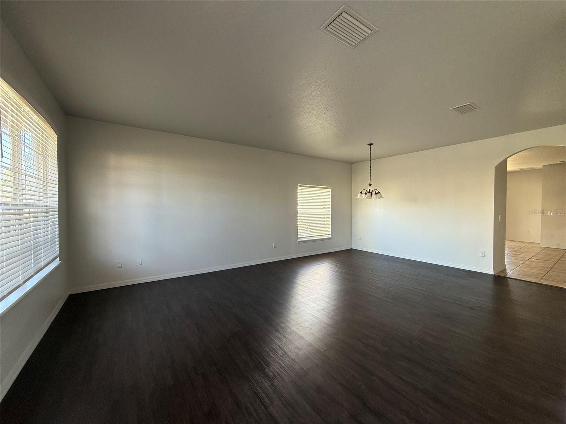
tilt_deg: -1.3
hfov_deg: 102.1
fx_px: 229
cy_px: 212
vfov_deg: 85.7
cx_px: 283
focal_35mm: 14
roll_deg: -0.1
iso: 160
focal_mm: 2.22
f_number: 2.2
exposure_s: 1/99
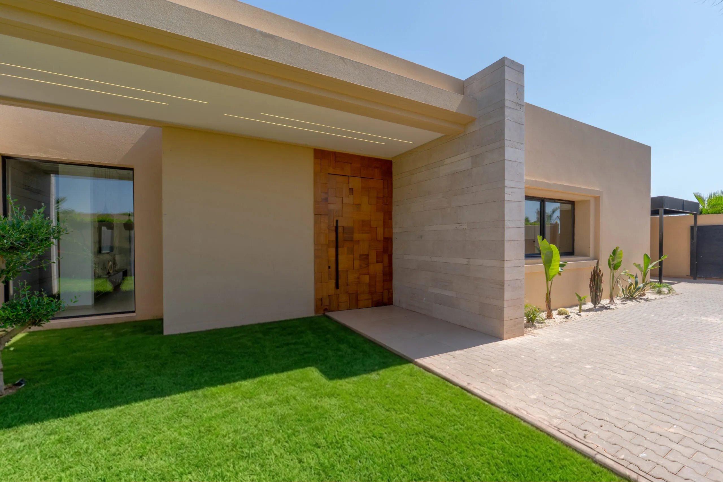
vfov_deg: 77.3
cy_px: 241
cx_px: 362
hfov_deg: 100.4
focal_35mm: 15
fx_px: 301
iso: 100
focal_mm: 10
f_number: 8
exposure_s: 1/160
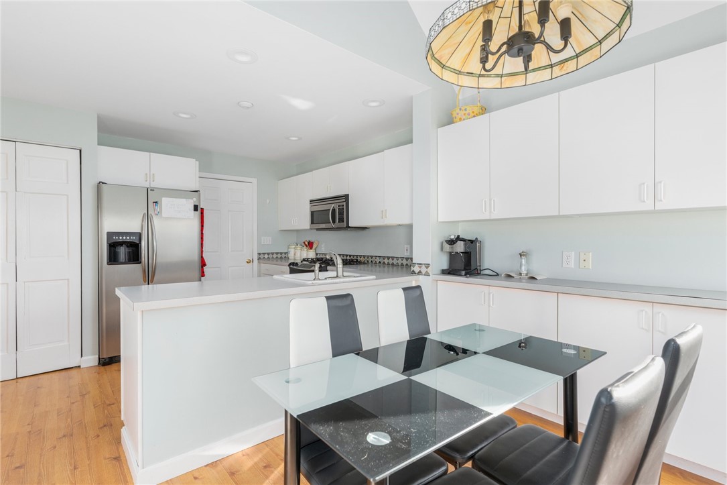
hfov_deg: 93.3
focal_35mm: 17
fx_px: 343
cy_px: 242
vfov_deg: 70.4
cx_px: 364
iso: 800
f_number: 7.1
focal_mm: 17
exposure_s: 1/80
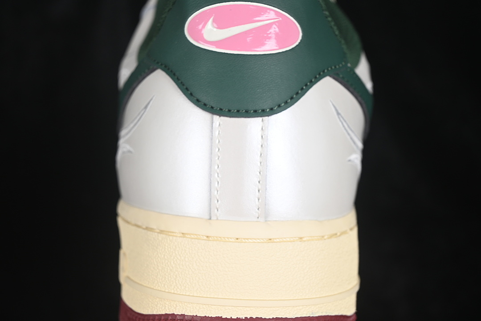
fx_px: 1002
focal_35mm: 75
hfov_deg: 27.0
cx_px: 240
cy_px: 160
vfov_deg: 18.2
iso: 160
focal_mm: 50
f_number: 7.1
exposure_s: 1/80
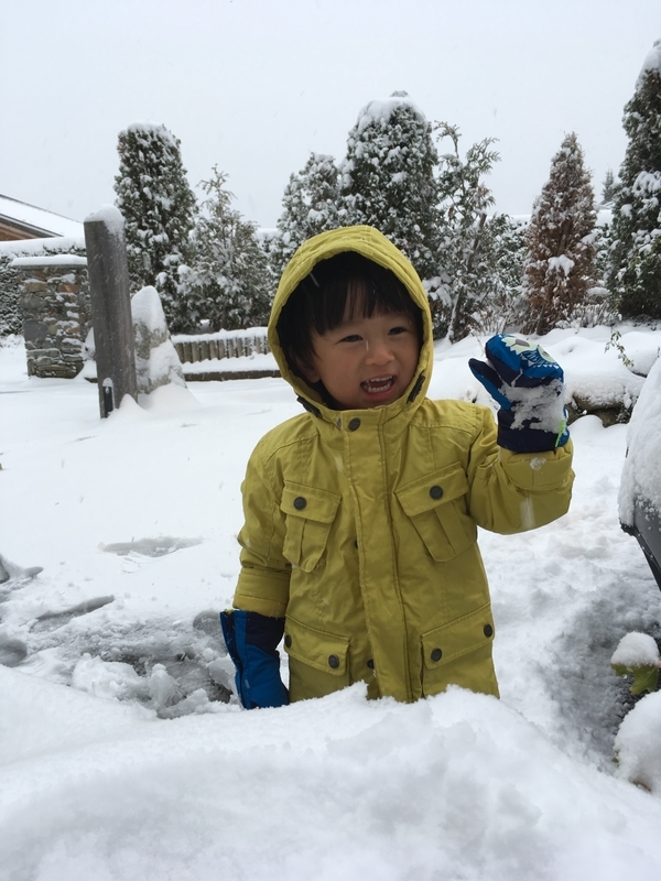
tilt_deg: -14.0
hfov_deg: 48.2
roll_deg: +2.6
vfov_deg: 61.7
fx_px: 738
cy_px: 440
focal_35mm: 29
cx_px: 330
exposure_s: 1/150
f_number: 2.2
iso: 25
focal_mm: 4.15
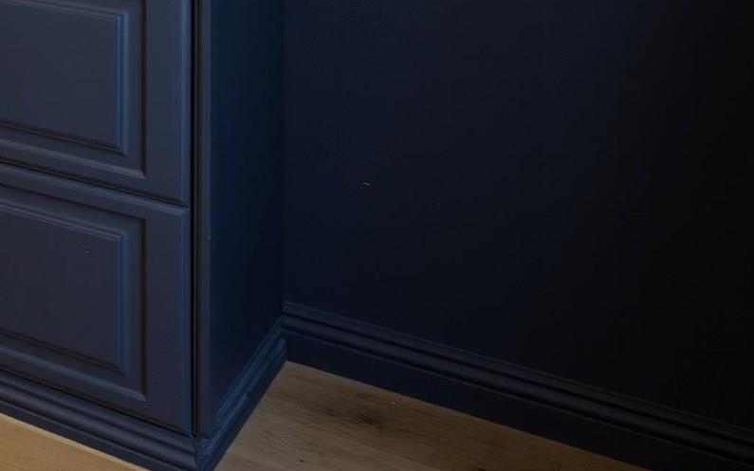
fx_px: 1335
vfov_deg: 17.2
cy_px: -319
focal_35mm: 65
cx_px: -622
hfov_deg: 20.9
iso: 200
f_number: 10
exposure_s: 1/6
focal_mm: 16.5
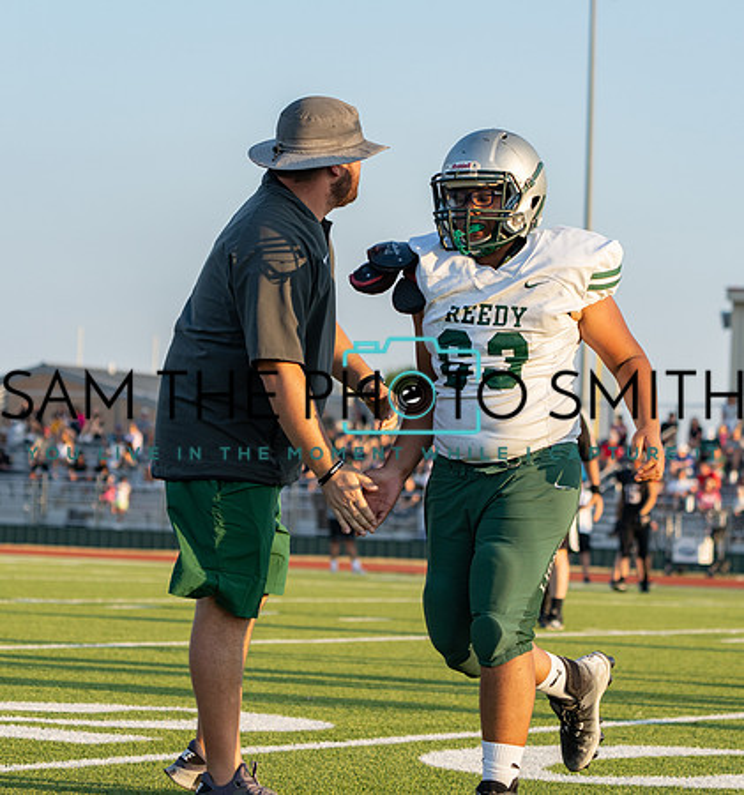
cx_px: 356
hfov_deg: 12.0
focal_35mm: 140
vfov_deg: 12.9
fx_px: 3528
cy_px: 372
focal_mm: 100
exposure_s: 1/1250
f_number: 4.5
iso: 640
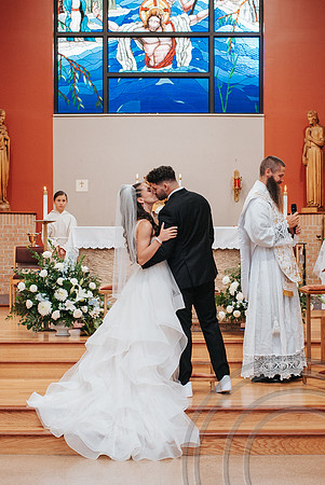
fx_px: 1238
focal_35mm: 92
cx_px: 165
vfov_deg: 22.2
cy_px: 296
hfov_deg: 15.0
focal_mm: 35
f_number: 2.8
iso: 560
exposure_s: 1/125
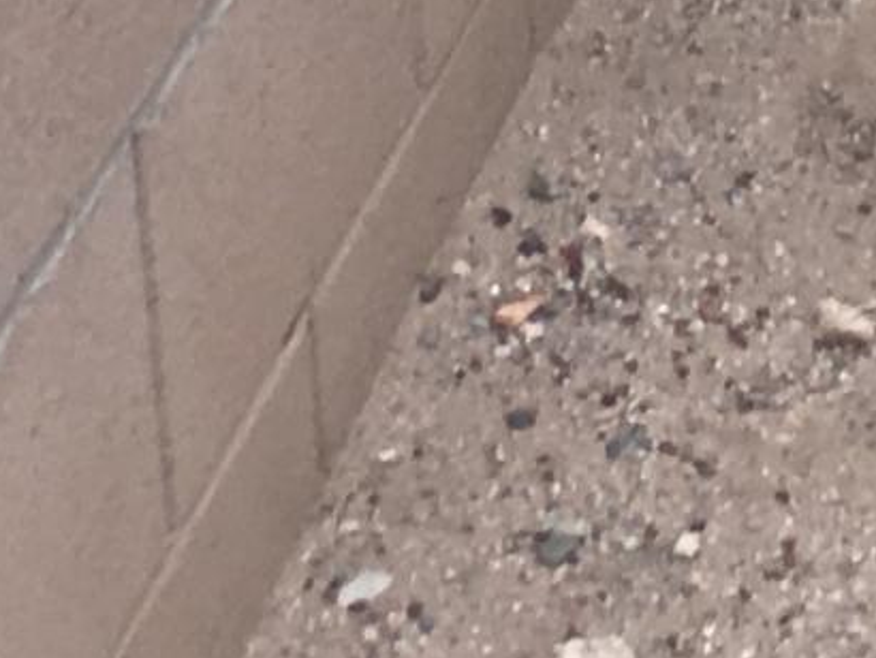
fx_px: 5368
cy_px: -929
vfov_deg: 6.7
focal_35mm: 212
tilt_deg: -19.7
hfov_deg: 8.8
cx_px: 1793
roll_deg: -0.7
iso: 25
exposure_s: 1/198
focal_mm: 4.15
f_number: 2.2
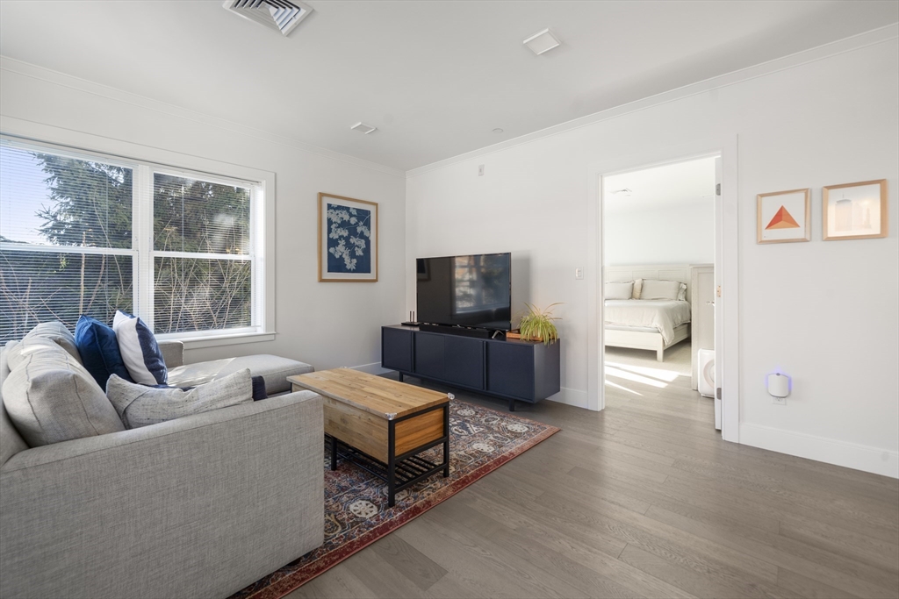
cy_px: 300
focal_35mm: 14
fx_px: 350
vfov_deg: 81.2
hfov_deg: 104.2
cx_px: 450
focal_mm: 14
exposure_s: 1/10
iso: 320
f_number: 7.1
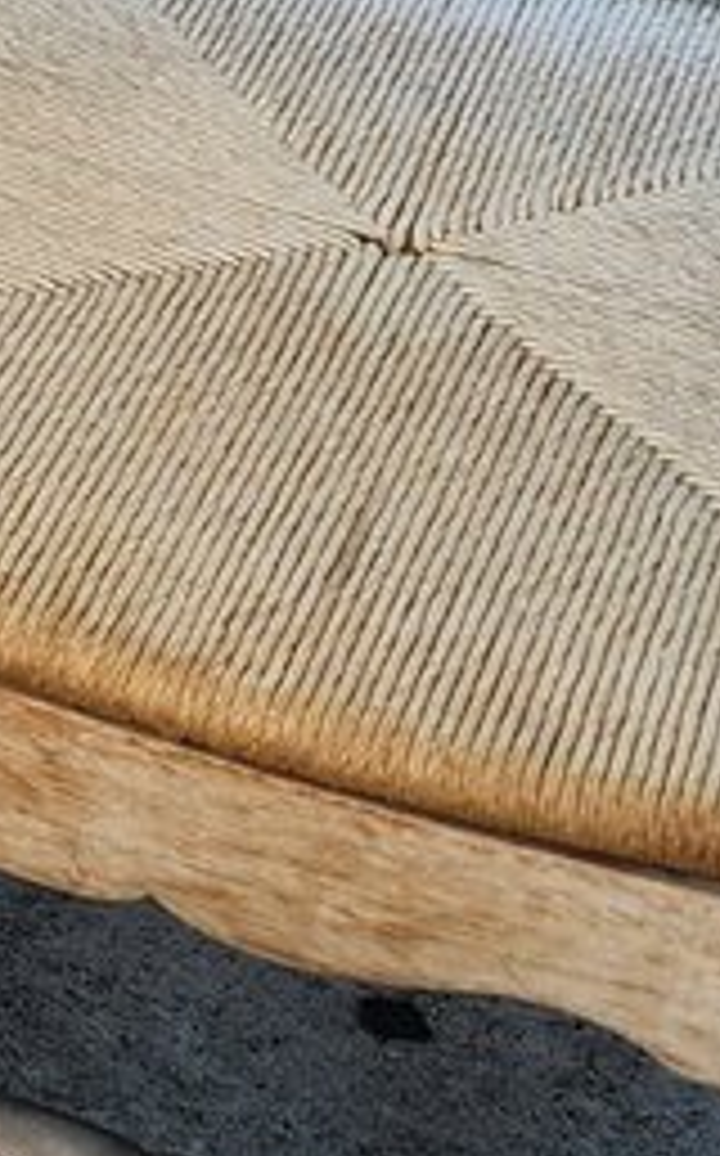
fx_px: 4786
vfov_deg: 13.0
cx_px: -868
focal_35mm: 152
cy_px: -591
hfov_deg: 8.1
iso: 20
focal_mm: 5.4
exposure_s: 1/212
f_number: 1.8
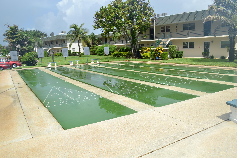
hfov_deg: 67.4
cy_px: 79
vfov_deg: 47.9
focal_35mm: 27
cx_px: 118
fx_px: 178
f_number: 8
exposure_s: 1/320
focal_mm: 18
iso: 100
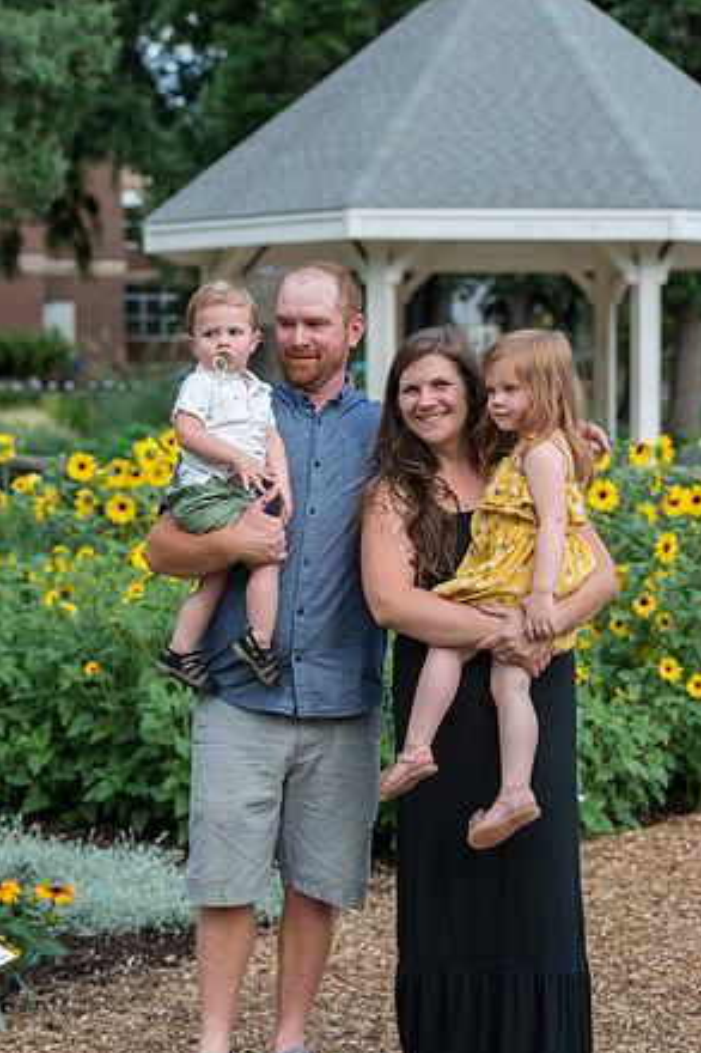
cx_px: 356
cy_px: 536
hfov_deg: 15.5
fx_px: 2572
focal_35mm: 88
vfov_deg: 23.1
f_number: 5
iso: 250
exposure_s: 1/320
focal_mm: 86
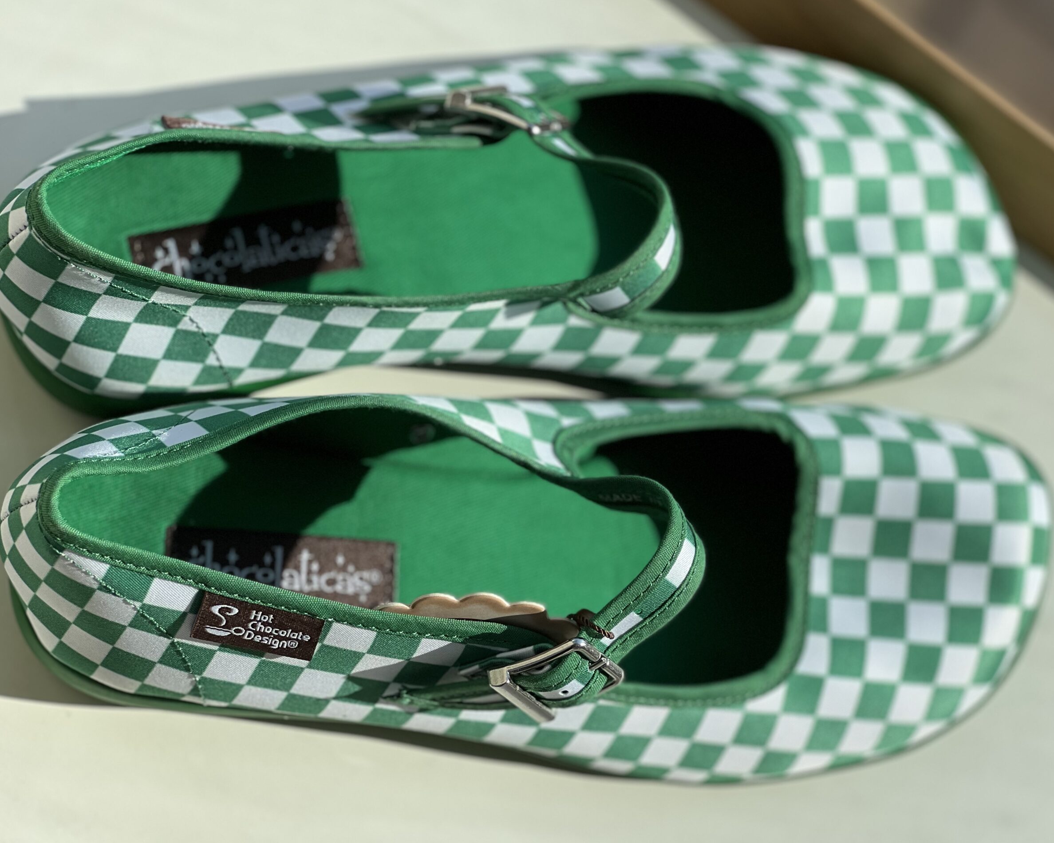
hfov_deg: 23.6
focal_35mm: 81
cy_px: 418
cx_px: 533
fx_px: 2527
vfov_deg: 18.9
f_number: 2.8
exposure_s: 1/395
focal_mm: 9
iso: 32
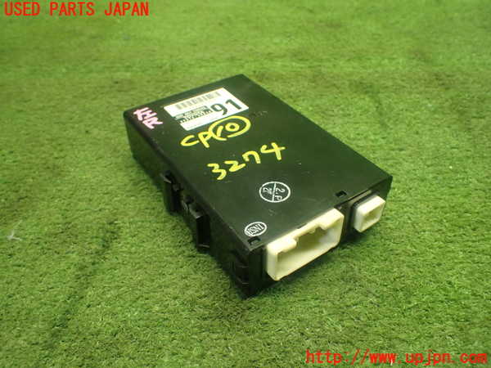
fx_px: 426
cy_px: 184
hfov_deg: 60.0
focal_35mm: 30
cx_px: 246
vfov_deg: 46.8
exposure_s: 1/125
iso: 800
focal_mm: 5.4
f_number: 2.3
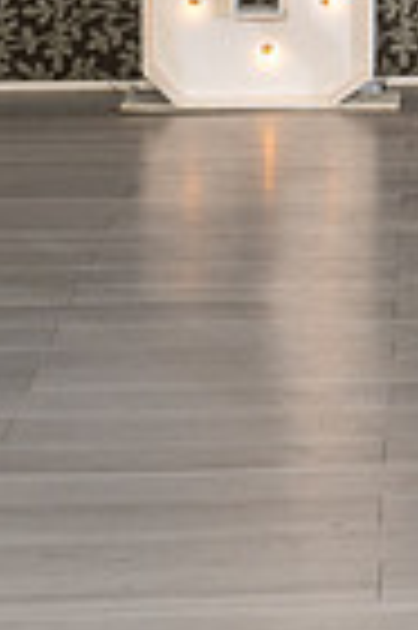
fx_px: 3492
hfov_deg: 6.5
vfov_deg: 10.1
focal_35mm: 200
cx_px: 1019
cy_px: -191
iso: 640
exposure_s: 1/200
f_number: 3.5
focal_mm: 28
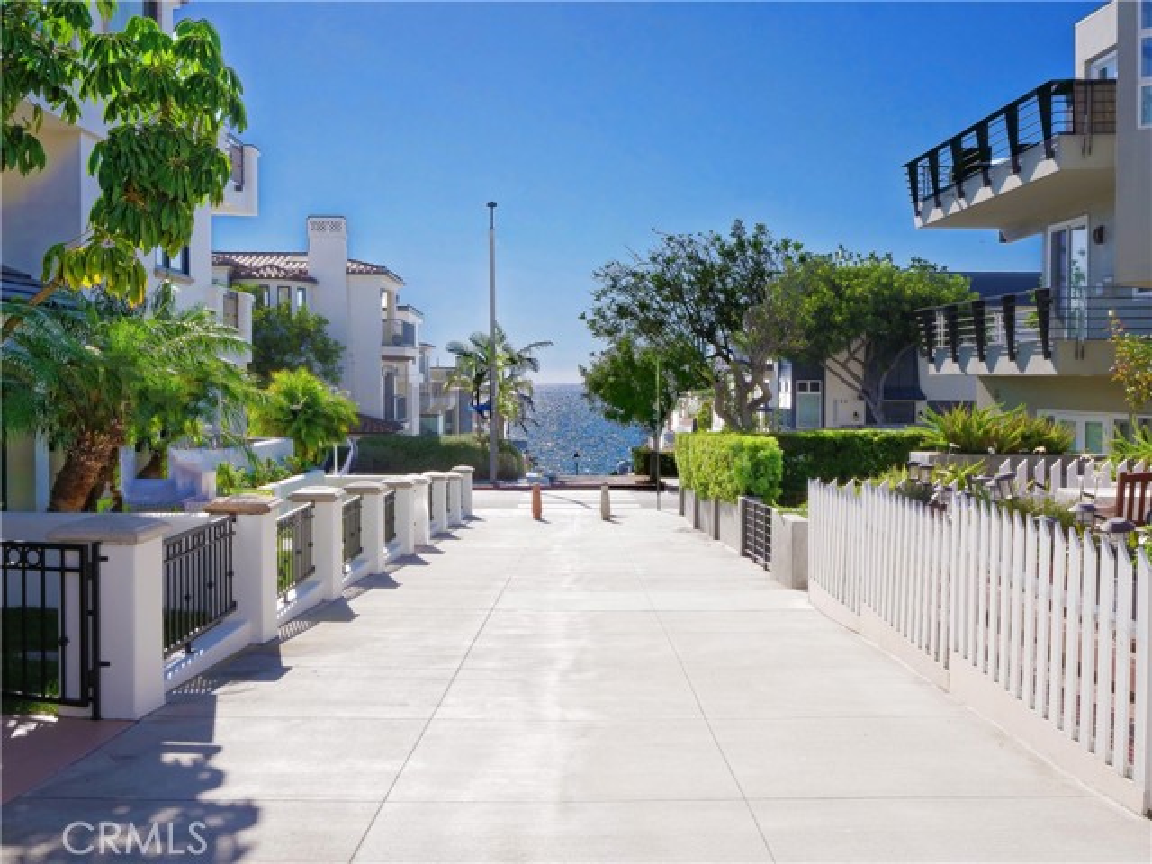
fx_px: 1198
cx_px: 576
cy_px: 432
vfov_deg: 39.7
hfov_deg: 51.4
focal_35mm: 36
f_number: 14
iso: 320
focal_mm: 18
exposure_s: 1/100
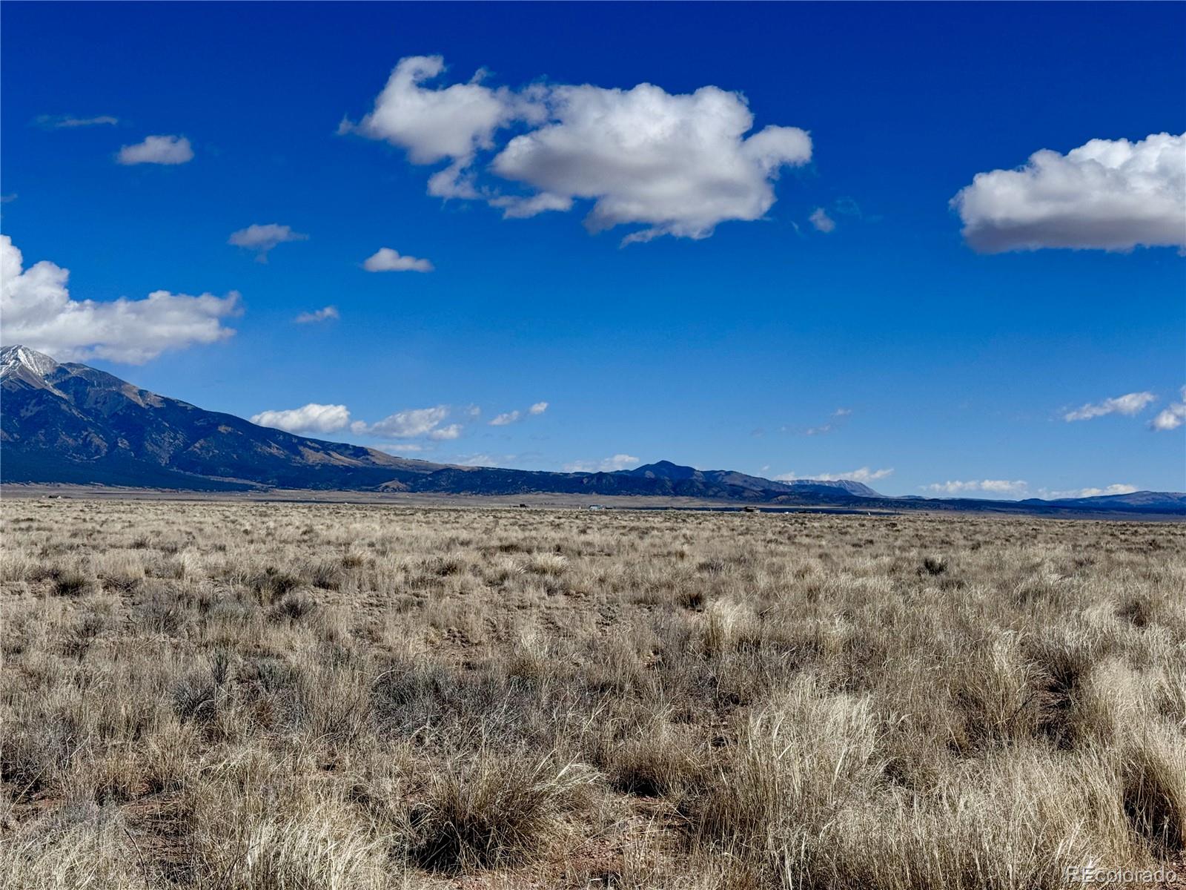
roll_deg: -1.9
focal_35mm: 48
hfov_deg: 39.7
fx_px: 1645
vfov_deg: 30.3
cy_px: 445
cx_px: 593
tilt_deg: +2.0
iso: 64
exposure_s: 1/9009
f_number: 1.78
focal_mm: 6.76
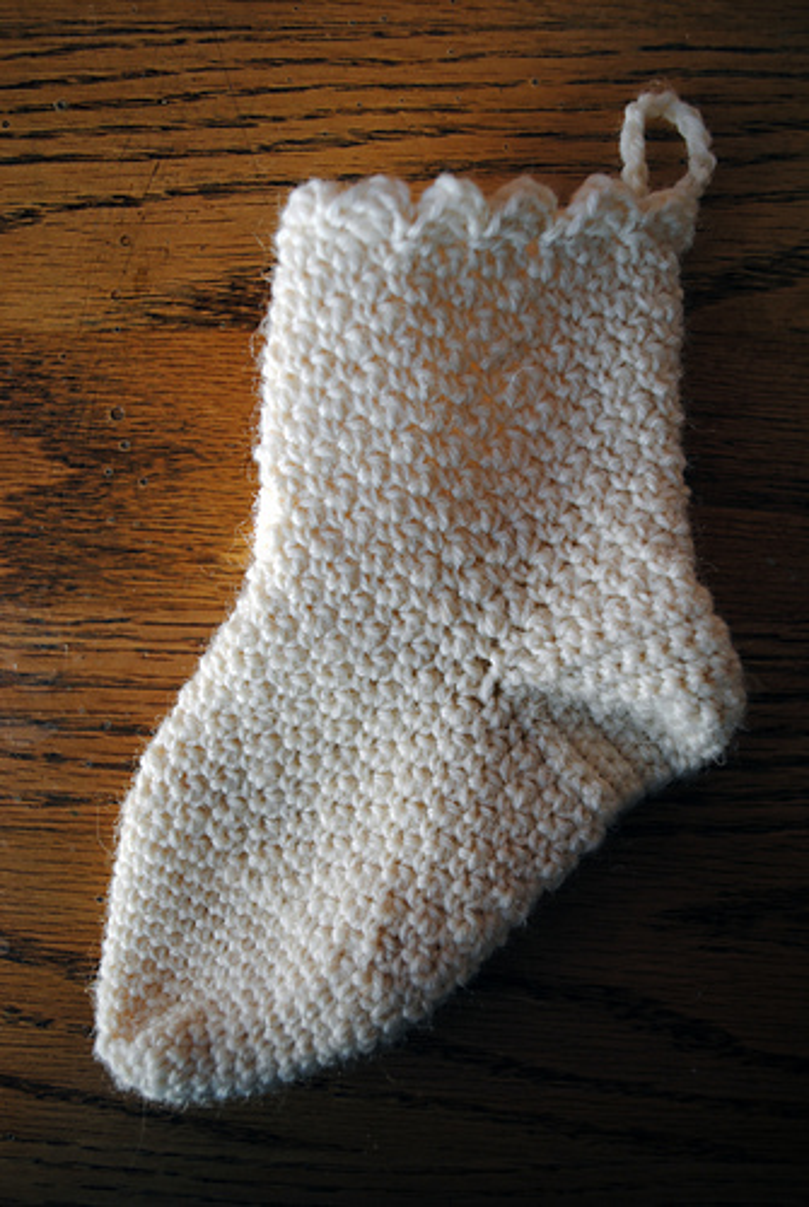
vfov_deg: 57.2
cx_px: 404
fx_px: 1108
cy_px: 604
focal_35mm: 33
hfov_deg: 40.1
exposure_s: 1/80
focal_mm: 22
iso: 200
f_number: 4.5
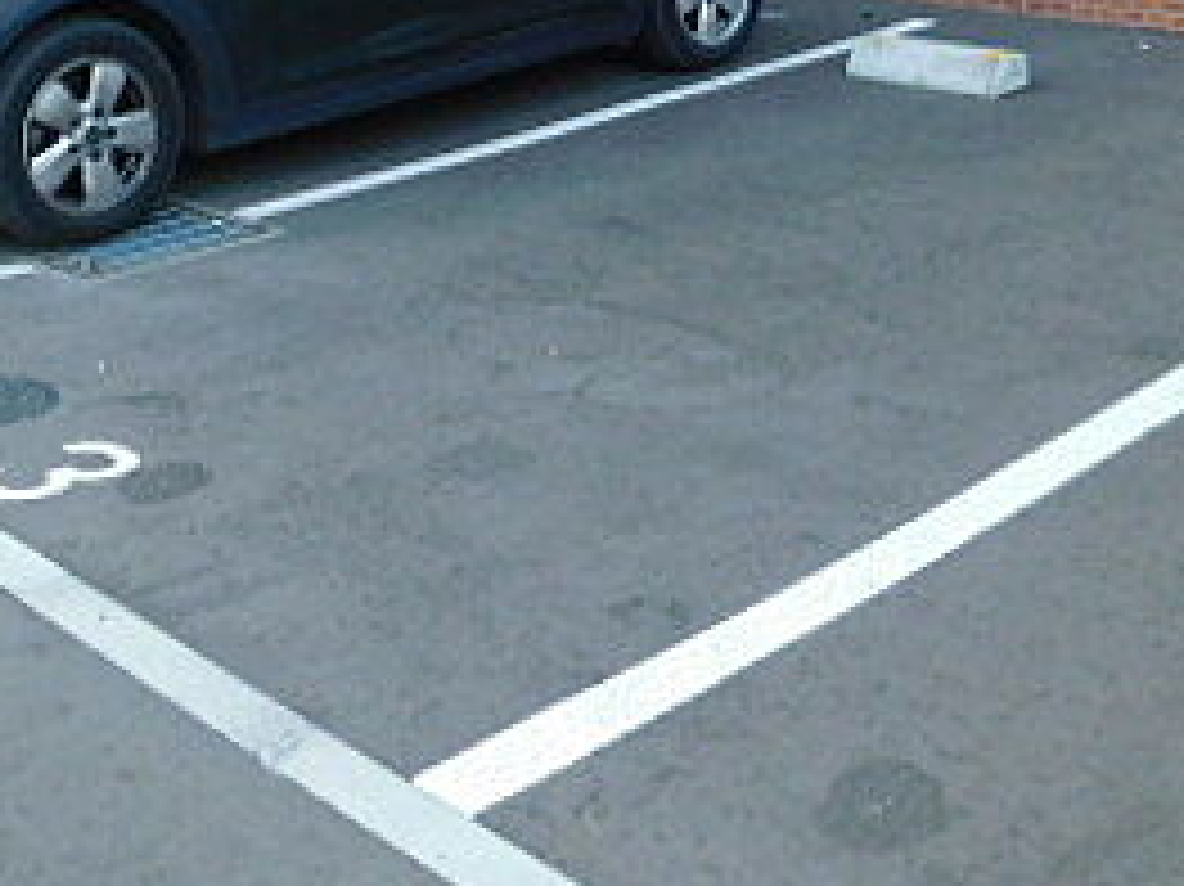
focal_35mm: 56
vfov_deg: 24.2
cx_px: 495
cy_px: -112
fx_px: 1915
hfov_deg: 34.3
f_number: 3
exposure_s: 1/250
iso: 125
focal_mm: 4
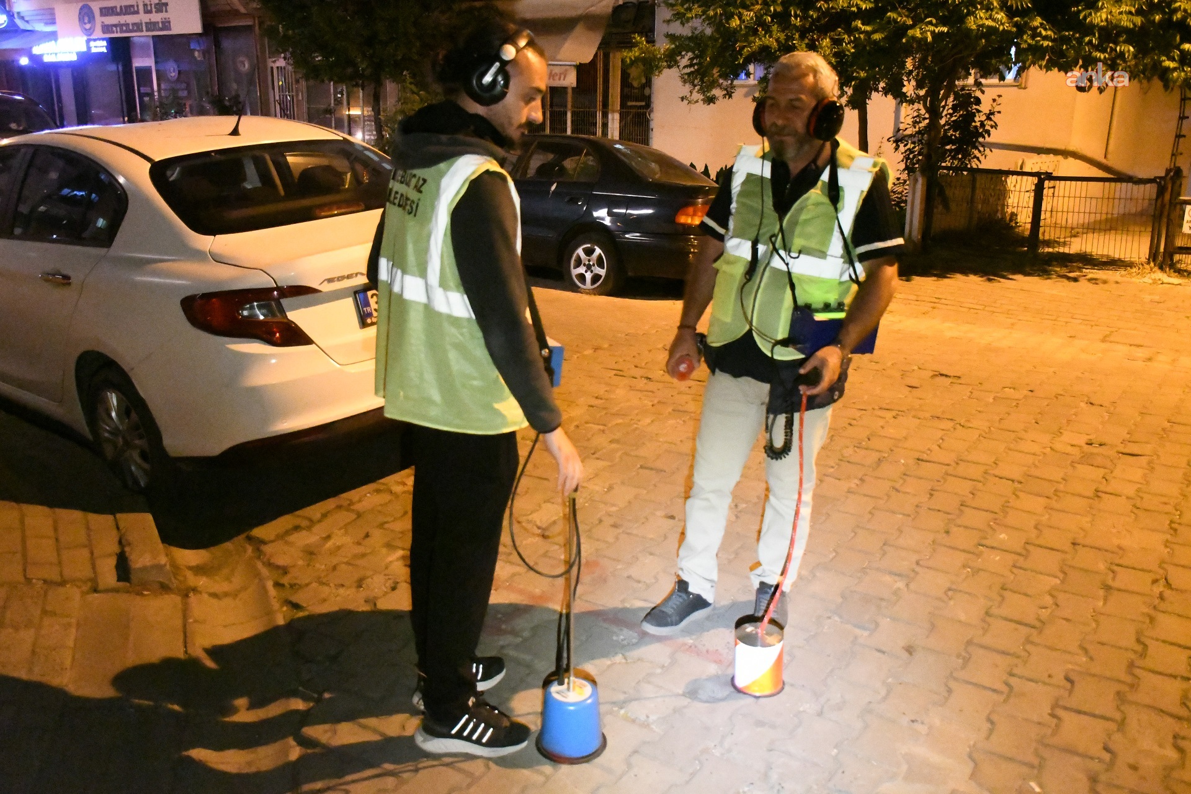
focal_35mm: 30
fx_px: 992
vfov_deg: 43.6
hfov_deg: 61.9
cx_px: 596
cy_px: 397
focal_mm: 20
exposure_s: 1/30
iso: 32000
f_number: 3.5
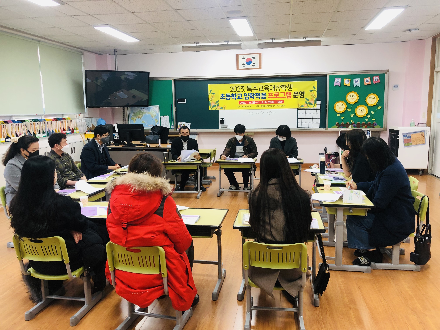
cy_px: 165
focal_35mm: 28
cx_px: 220
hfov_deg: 63.4
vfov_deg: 49.7
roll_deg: +1.0
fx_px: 356
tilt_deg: -8.7
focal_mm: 4
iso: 32
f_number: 1.8
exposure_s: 1/30
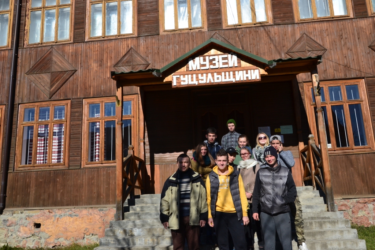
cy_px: 125
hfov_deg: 57.2
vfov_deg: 40.0
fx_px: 344
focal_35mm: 33
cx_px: 188
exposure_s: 1/500
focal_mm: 22
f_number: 11
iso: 280
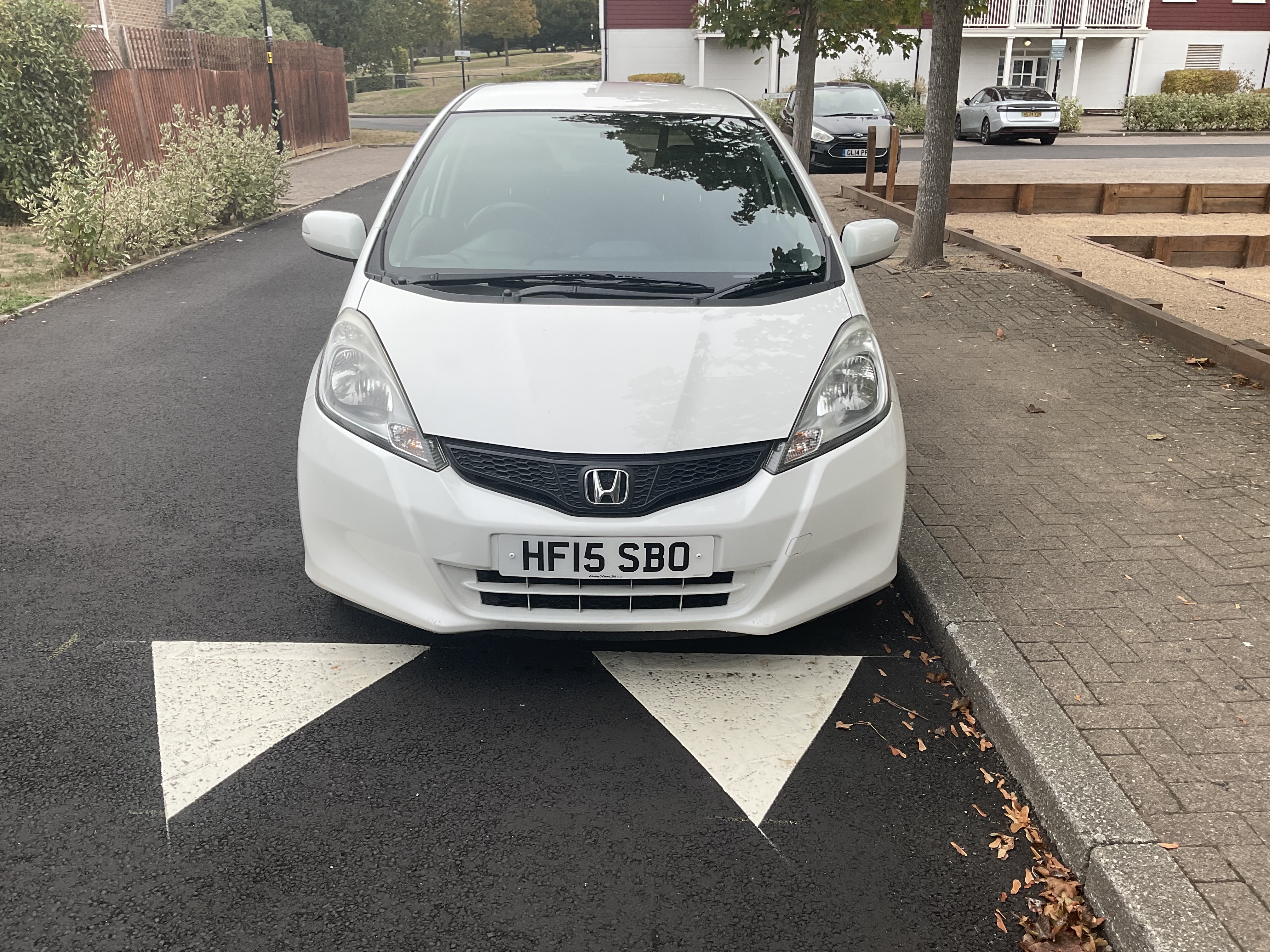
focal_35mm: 29
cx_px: 635
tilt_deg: -19.7
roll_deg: +0.7
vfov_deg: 48.2
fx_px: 1064
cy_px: 476
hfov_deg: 61.7
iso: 16
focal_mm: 3
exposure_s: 1/500
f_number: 1.8
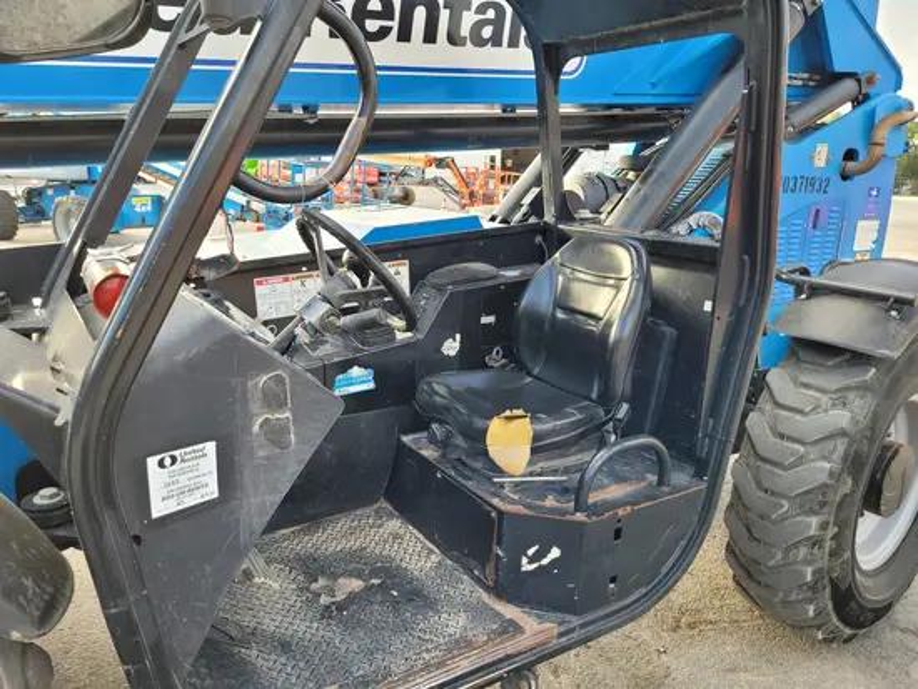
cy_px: 344
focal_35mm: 26
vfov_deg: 53.1
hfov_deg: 67.3
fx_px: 690
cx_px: 459
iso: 40
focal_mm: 5.4
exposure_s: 1/120
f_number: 1.8
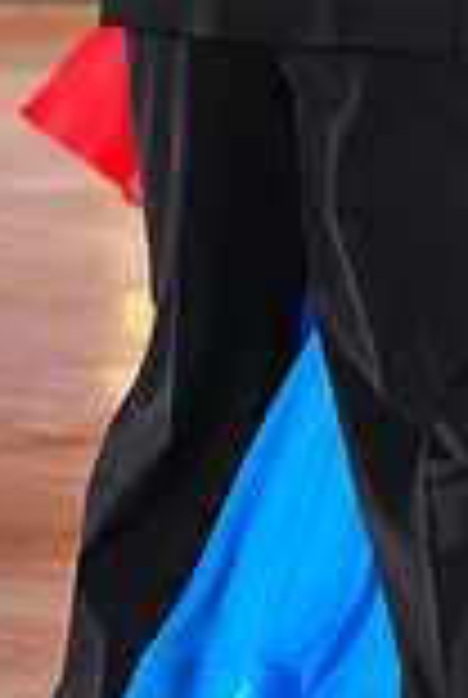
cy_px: -144
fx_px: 10735
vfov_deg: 3.7
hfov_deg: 2.5
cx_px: 272
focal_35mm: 553
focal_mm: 148
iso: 8000
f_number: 5
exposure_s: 1/400
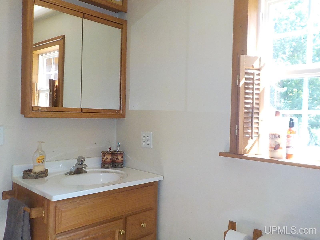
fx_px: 277
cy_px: 120
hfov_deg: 60.0
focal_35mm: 30
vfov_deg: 46.8
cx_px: 160
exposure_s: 1/30
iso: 320
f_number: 3.3
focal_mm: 4.1
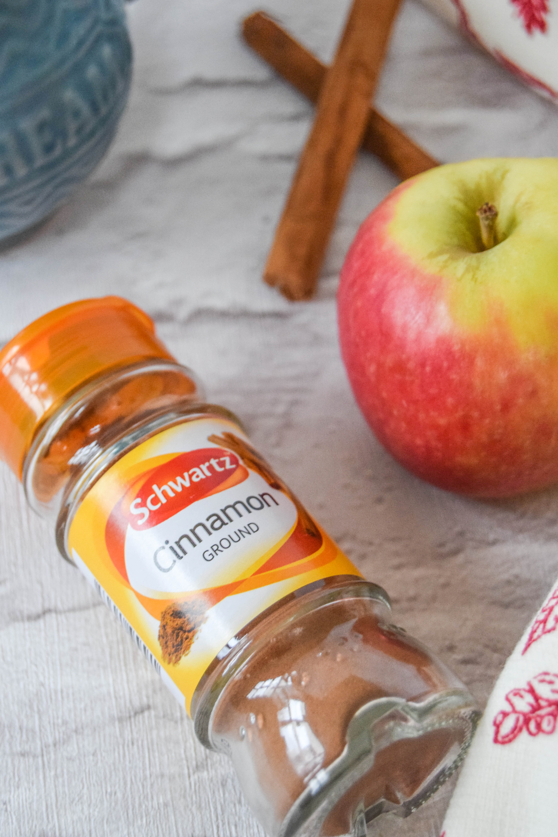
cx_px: 279
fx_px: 1813
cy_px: 418
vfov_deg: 26.0
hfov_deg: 17.5
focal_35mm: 78
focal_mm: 52
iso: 2200
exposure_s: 1/60
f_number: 5.6
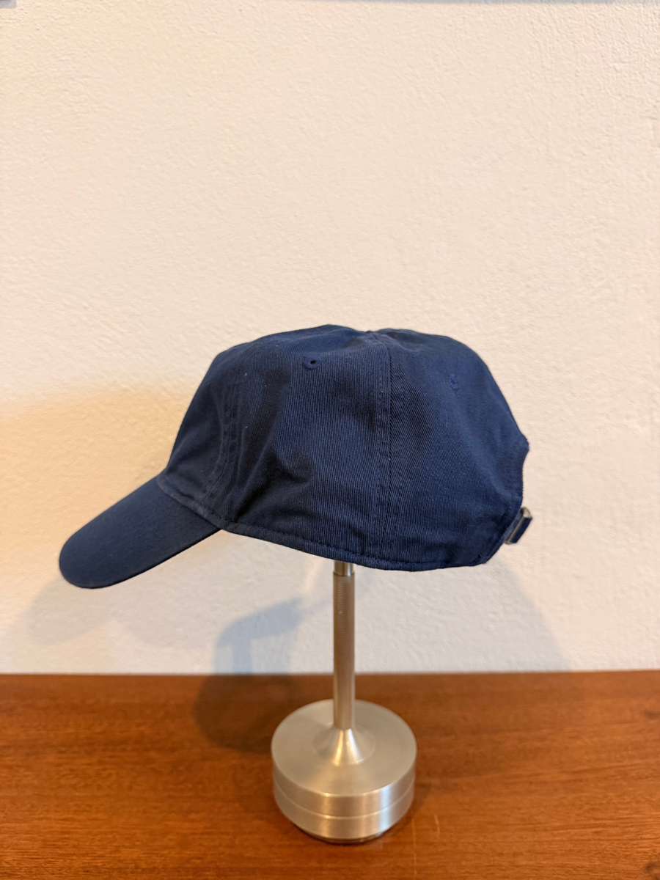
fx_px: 610
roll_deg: +0.0
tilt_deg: -10.4
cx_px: 330
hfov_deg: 56.8
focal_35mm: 24
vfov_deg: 71.6
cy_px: 440
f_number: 1.78
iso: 320
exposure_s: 1/60
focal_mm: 6.76
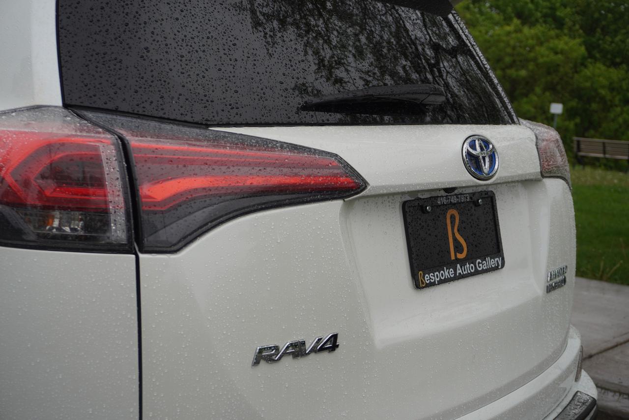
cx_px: 314
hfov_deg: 41.1
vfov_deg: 28.1
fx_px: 839
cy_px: 210
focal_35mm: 48
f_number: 5
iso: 100
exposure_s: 1/160
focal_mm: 32
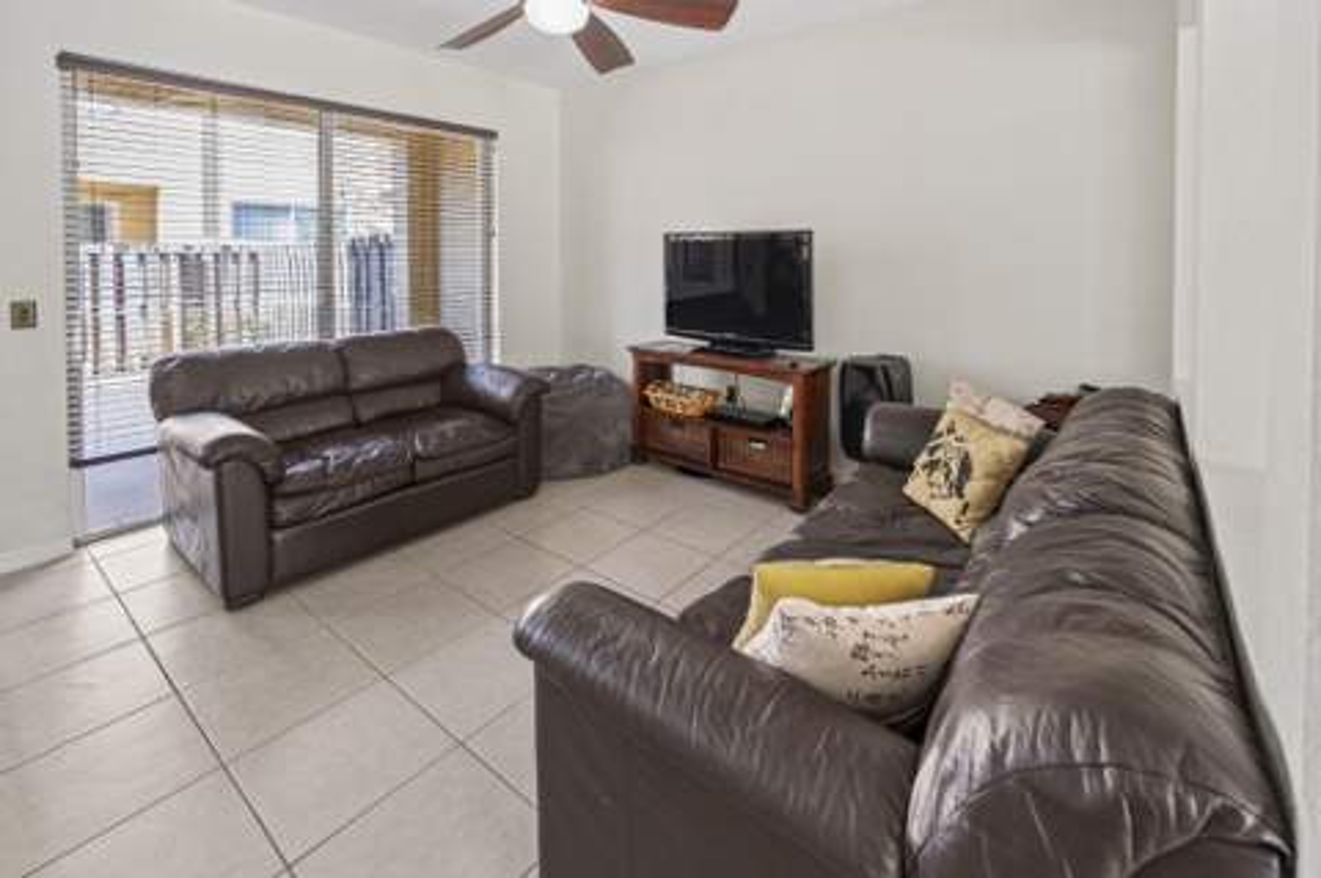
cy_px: 439
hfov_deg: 100.4
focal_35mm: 15
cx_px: 660
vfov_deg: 77.2
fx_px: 550
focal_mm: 10
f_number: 2.8
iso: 125
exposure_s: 1/4
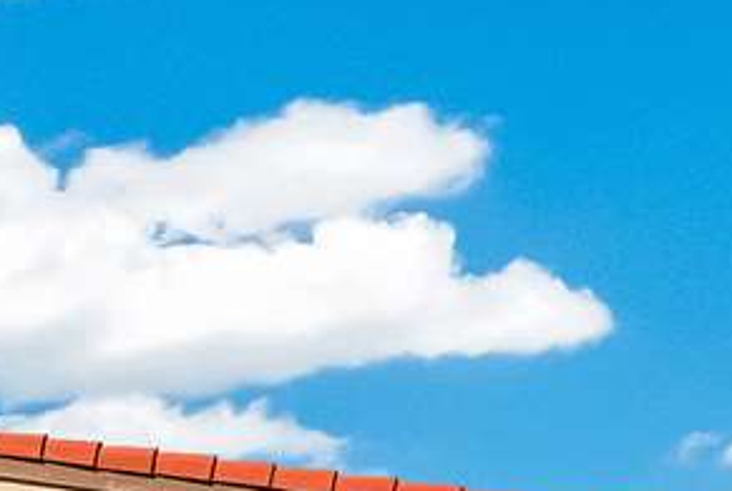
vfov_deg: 16.7
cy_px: 804
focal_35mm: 72
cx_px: -987
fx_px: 1466
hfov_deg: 15.6
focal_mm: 14
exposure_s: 1/250
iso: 400
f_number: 8
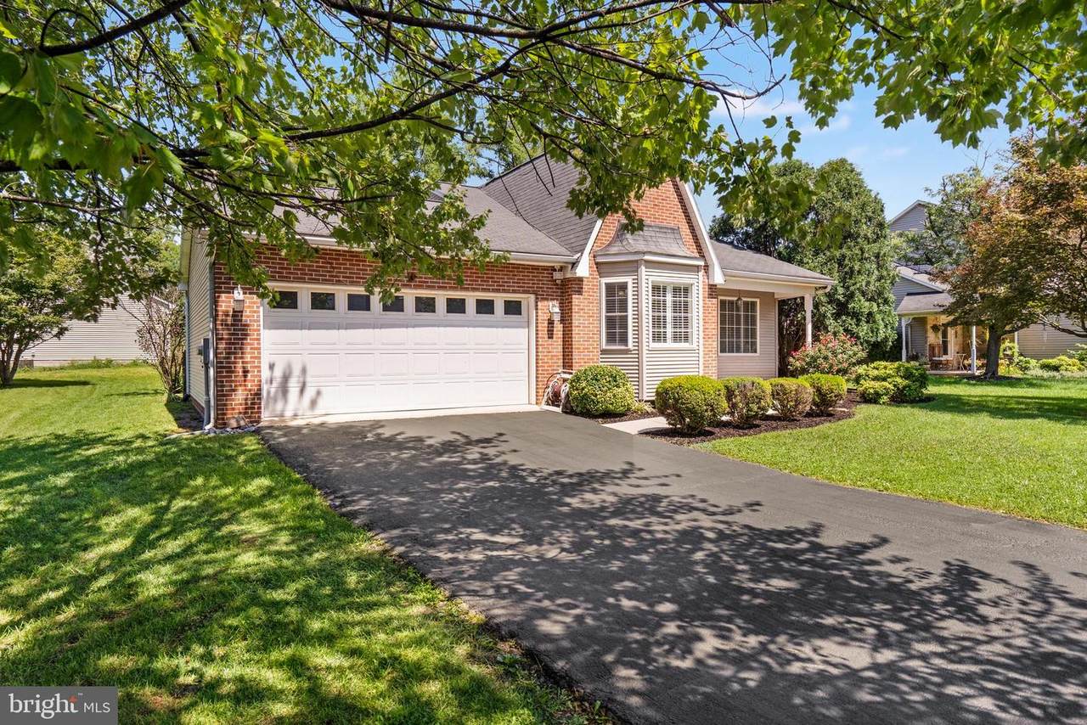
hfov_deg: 81.2
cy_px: 362
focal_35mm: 21
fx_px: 634
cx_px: 544
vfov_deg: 59.5
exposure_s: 1/100
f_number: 8
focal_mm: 21
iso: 1250
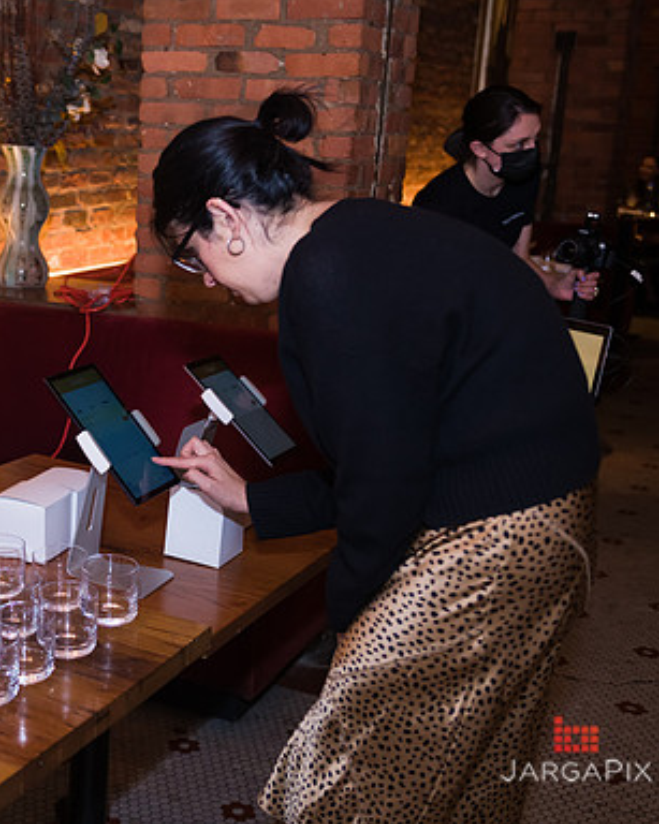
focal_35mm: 51
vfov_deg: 36.7
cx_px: 84
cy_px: 413
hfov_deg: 28.7
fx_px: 1244
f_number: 3.2
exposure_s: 1/125
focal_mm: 36
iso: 1000
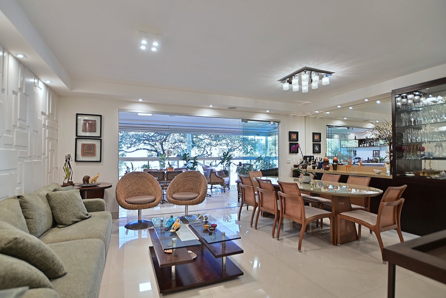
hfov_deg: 96.6
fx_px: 198
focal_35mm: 16
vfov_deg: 73.7
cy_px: 154
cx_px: 211
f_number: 3.5
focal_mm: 10
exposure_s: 1/10
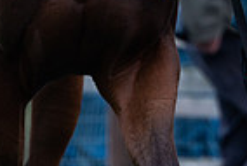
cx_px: 313
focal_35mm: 735
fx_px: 5048
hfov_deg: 2.8
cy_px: -164
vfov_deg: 1.9
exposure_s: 1/800
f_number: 4
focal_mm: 180
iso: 400
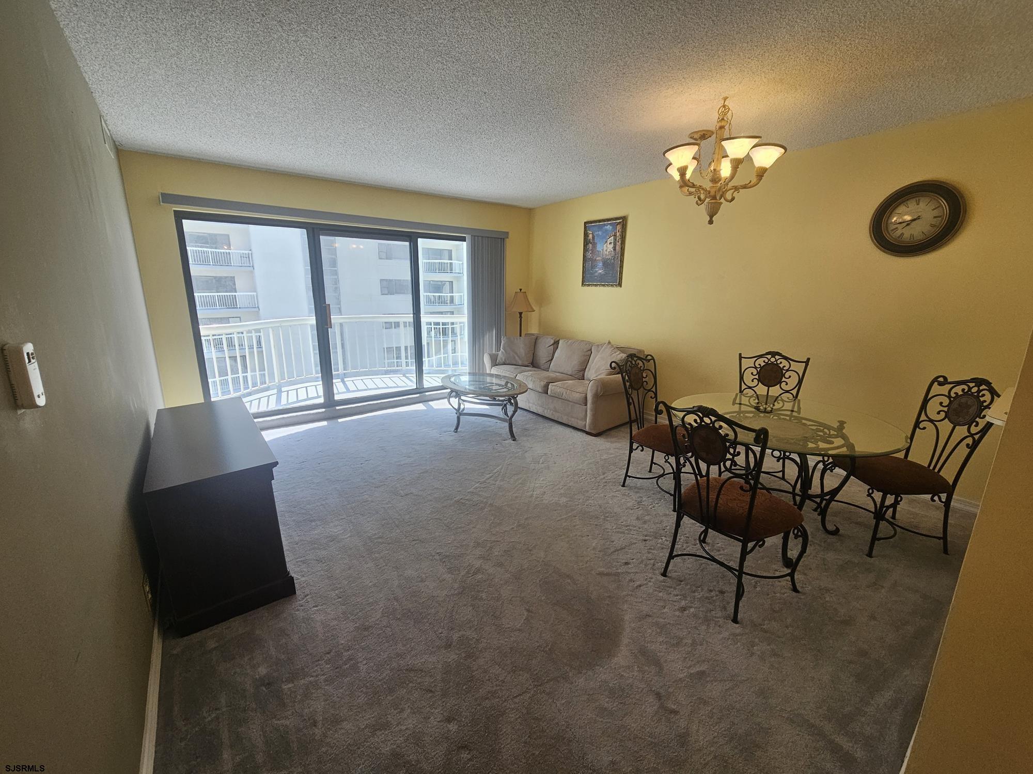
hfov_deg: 106.2
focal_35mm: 13
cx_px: 516
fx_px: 388
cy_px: 387
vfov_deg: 89.9
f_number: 2.2
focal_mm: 2.2
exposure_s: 1/120
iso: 80
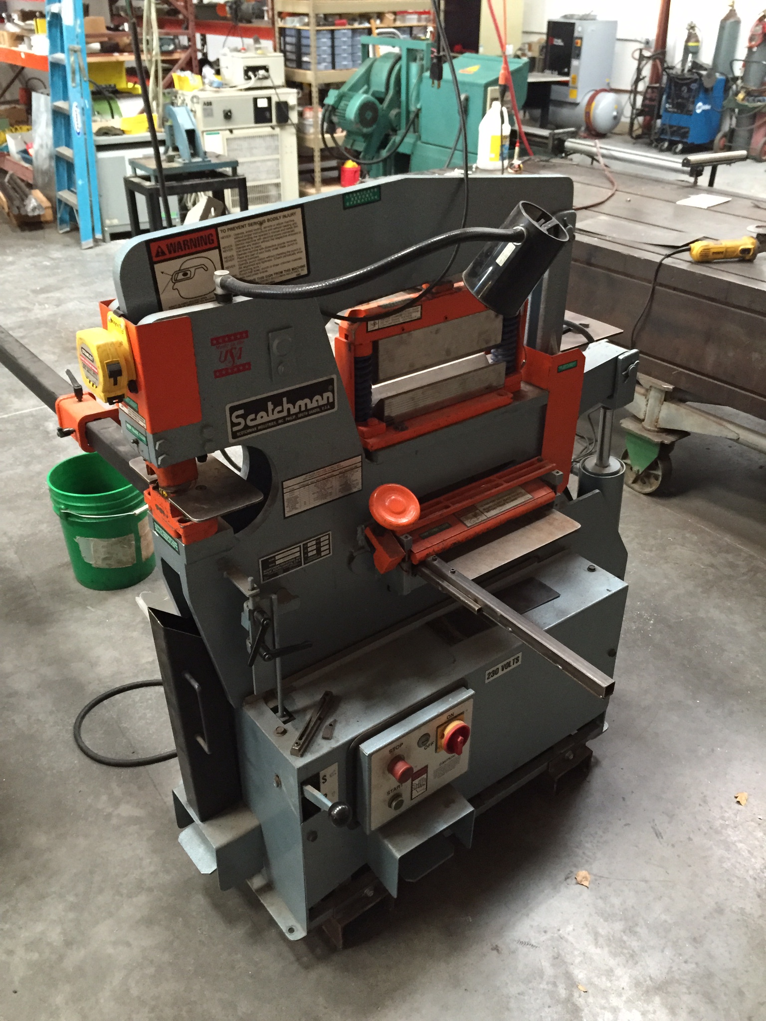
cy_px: 510
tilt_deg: -31.0
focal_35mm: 29
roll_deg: -0.3
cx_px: 383
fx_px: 856
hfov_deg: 48.2
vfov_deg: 61.7
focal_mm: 4.15
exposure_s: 1/15
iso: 250
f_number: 2.2
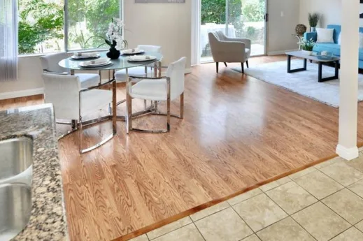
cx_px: 250
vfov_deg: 47.3
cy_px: 78
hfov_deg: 65.5
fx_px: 270
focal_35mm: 27
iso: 400
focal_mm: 11
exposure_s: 1/60
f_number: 4
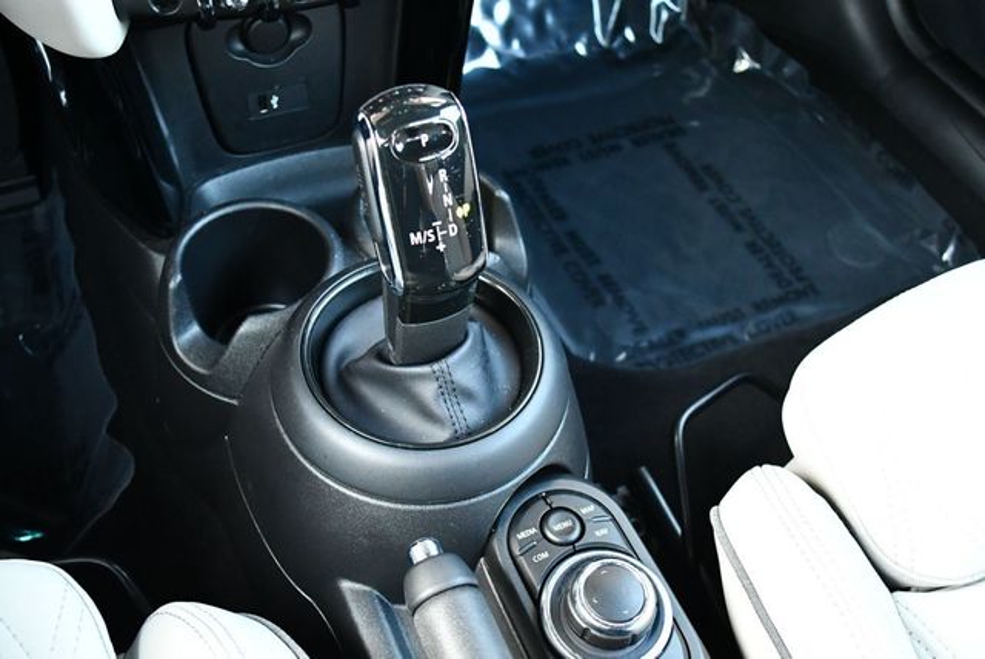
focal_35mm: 36
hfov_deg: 53.1
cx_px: 492
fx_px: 986
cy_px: 330
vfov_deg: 36.9
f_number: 3.5
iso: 3200
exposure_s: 1/125
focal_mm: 18
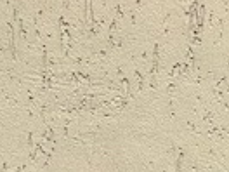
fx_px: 1336
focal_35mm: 202
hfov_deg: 9.7
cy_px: 556
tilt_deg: -10.8
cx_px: 264
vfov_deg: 6.6
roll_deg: -0.6
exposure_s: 1/965
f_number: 1.5
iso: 50
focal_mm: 5.7
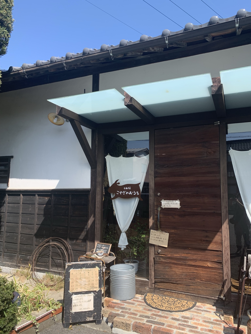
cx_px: 126
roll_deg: -0.5
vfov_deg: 67.3
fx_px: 251
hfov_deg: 53.1
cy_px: 167
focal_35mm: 26
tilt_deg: +6.9
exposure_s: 1/1021
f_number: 1.8
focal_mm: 4.25
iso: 25
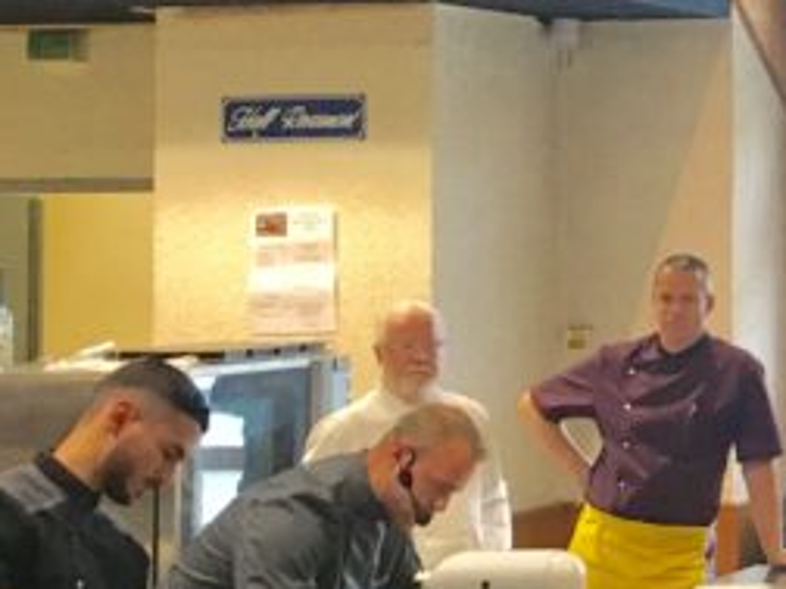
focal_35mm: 118
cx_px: 1416
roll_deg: +1.3
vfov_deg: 12.5
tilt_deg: +2.7
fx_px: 2679
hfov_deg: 14.6
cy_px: 125
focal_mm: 4.15
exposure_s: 1/33
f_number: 2.2
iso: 100
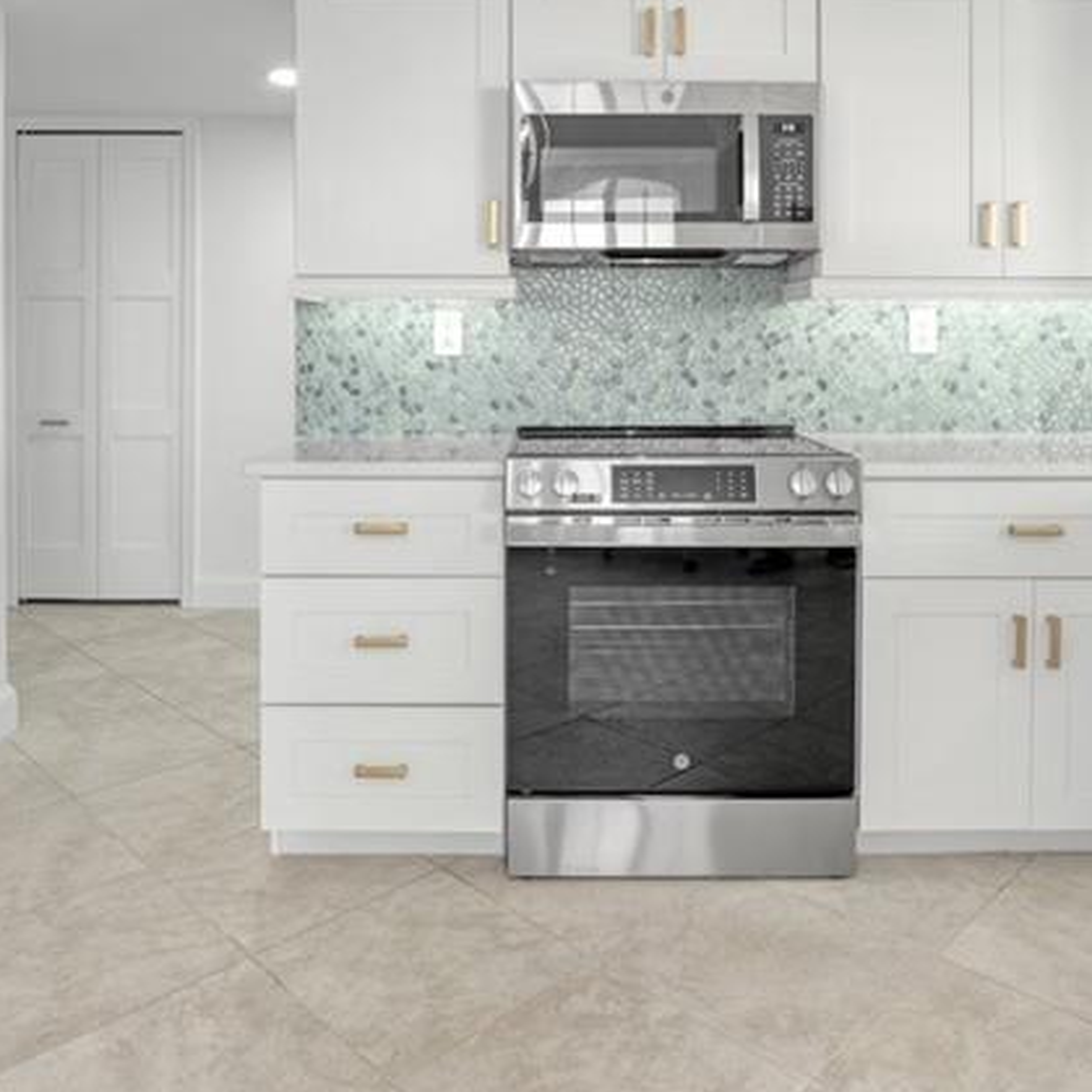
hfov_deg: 59.1
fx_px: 964
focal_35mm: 27
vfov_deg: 57.4
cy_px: 340
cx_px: 558
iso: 160
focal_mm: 13
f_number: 10
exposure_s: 1/13
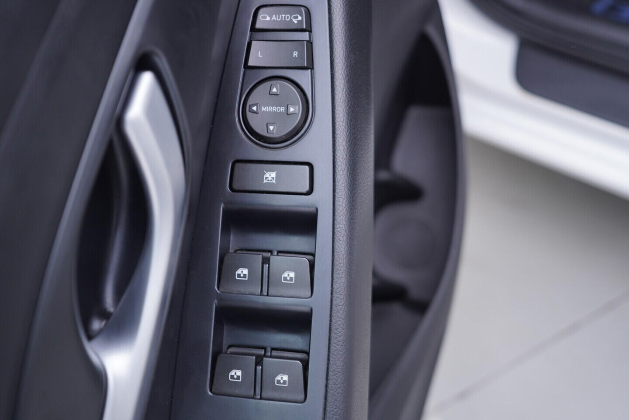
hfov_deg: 53.1
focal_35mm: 36
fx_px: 629
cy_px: 210
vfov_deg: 36.9
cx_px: 314
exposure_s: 1/40
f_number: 2.8
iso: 125
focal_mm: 24
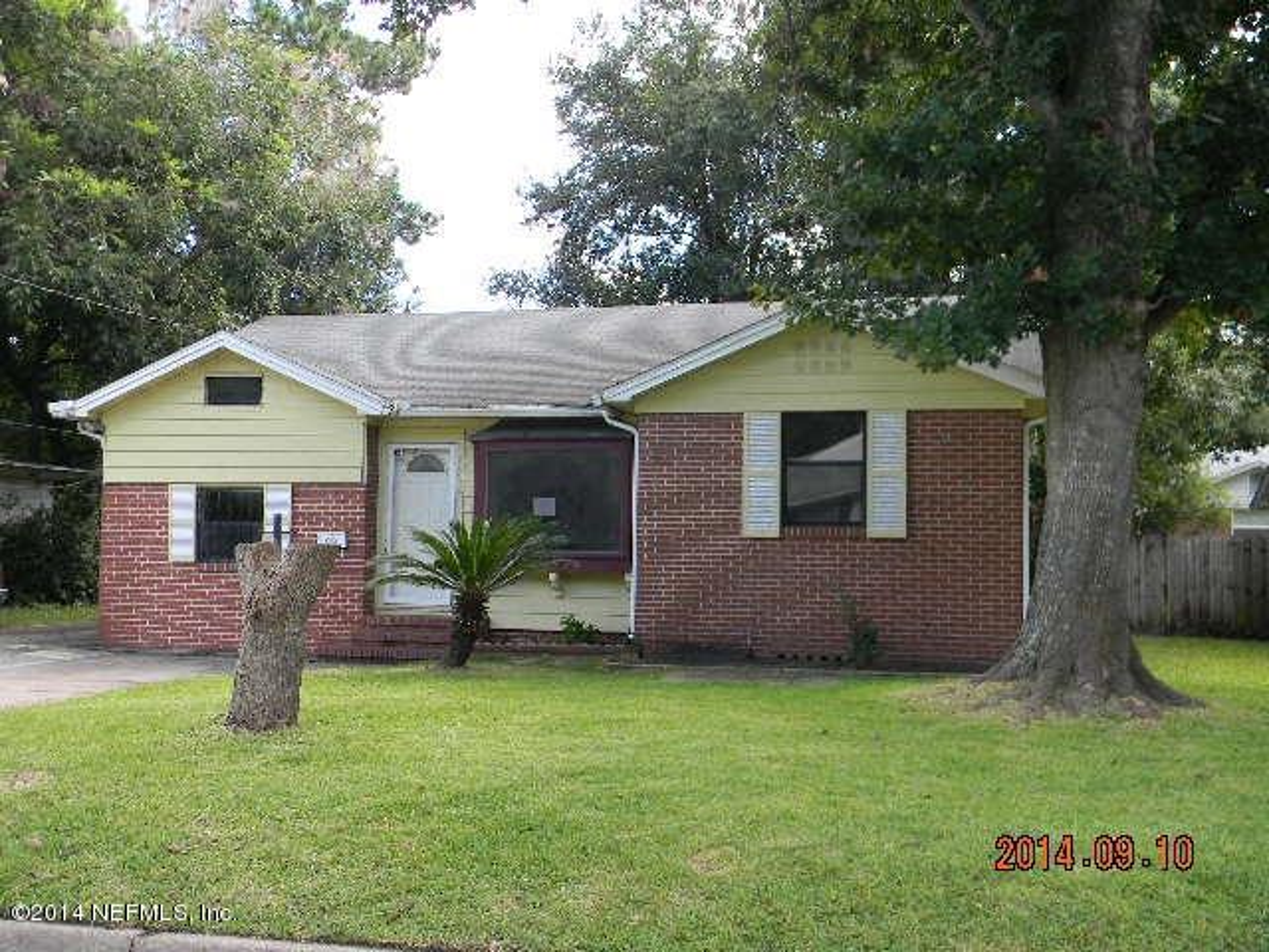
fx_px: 1320
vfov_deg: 39.7
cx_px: 634
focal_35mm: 36
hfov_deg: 51.4
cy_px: 476
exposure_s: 1/84.3
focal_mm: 6.4
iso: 80
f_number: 3.7
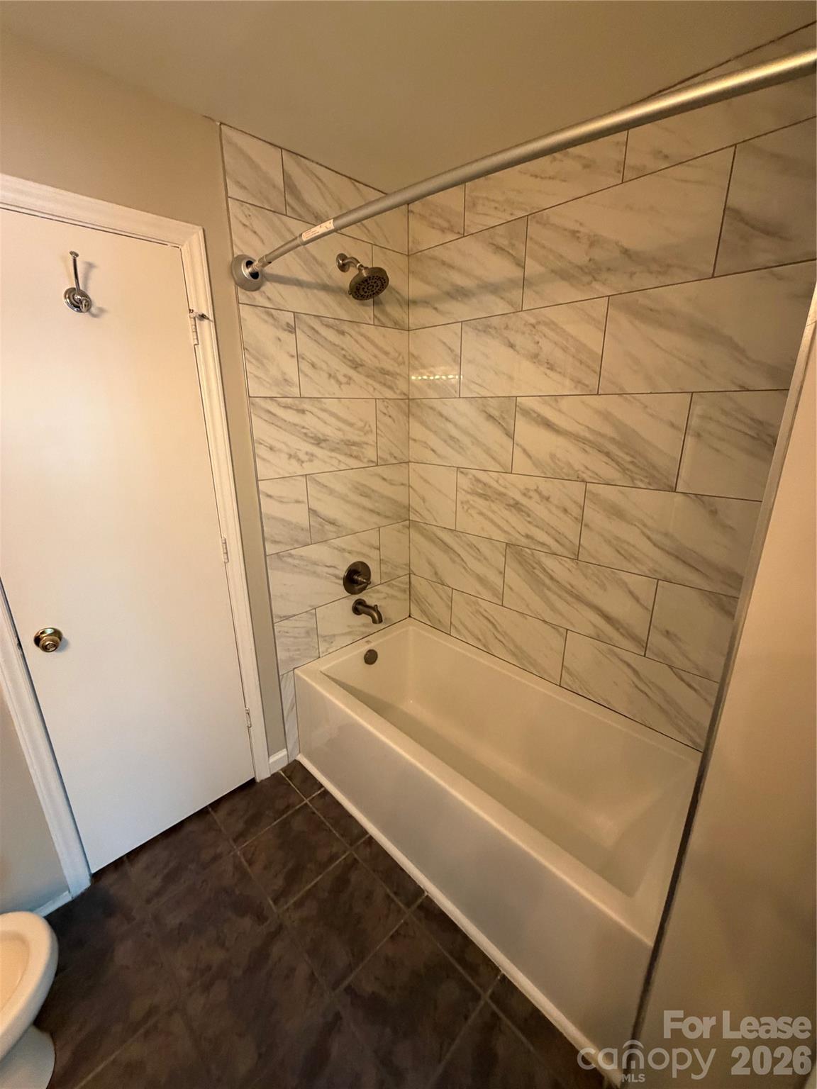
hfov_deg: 85.7
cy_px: 544
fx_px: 441
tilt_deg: -16.3
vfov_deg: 102.1
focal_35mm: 14
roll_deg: +0.1
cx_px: 408
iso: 400
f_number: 2.2
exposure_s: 1/60
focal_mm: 2.22
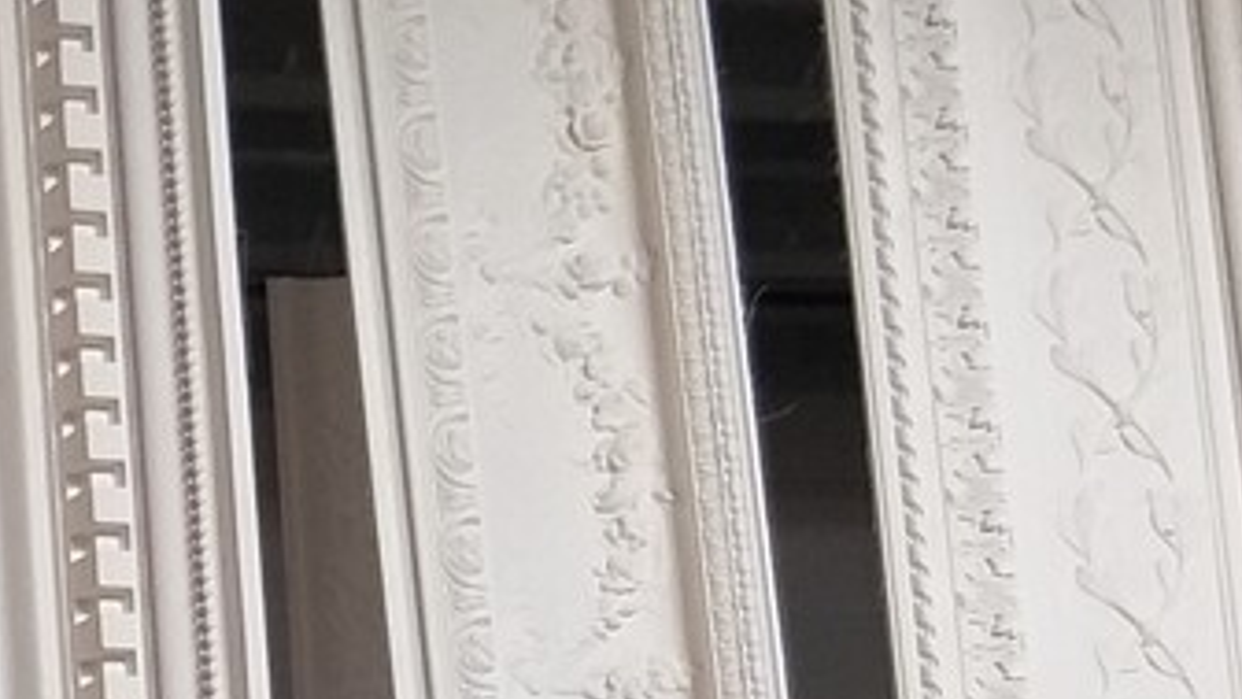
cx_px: -196
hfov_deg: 15.4
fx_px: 4446
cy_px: 1198
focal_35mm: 135
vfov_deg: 8.7
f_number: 1.7
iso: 100
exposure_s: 1/50
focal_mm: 3.93
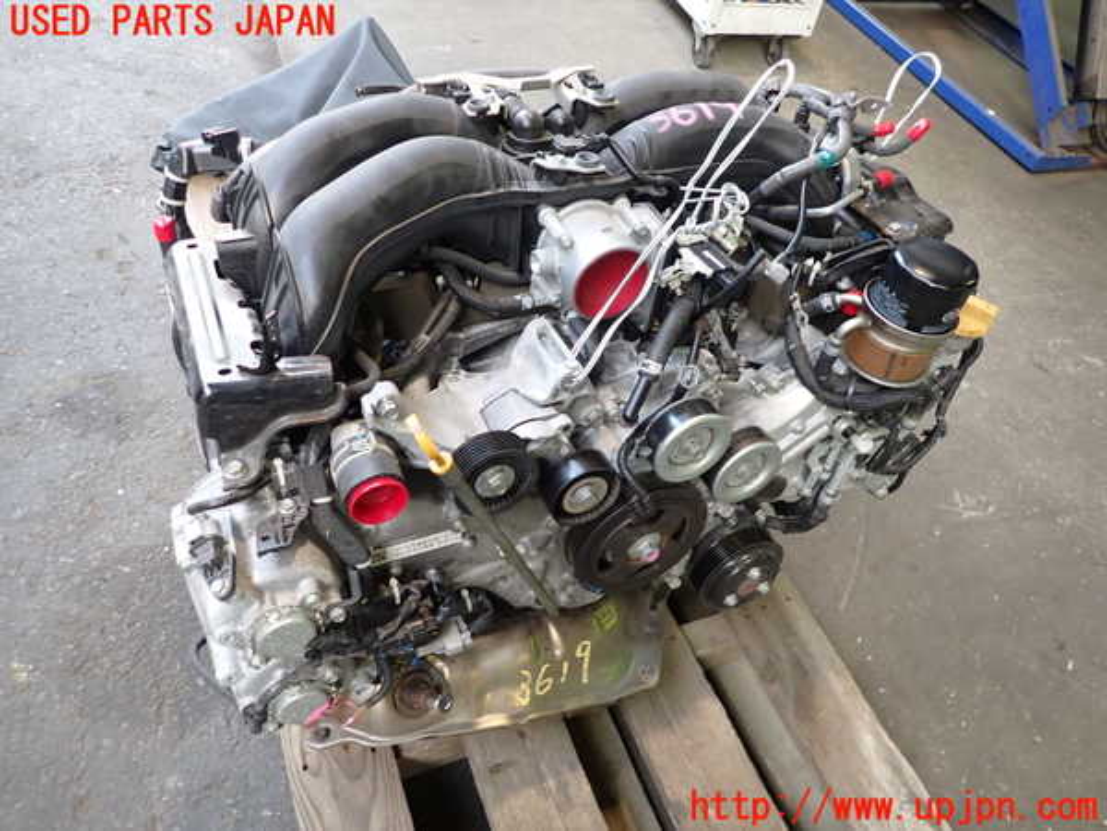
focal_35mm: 25
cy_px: 416
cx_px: 554
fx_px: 799
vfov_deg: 54.9
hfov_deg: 69.4
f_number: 2
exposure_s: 1/40
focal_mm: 4.5
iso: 200
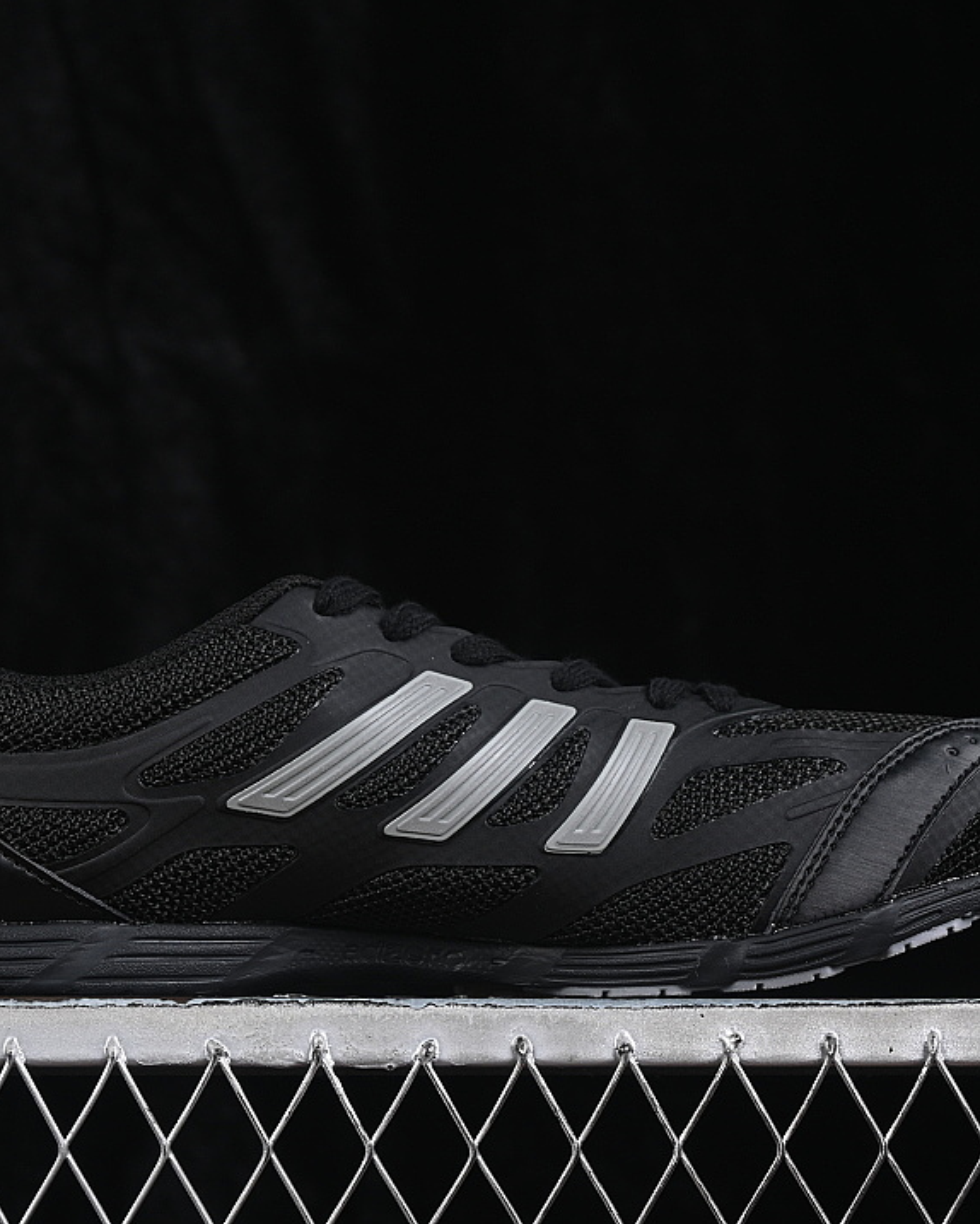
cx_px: 420
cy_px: 613
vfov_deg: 18.1
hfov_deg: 14.5
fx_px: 3841
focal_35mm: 106
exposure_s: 1/60
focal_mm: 50
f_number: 6.3
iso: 160
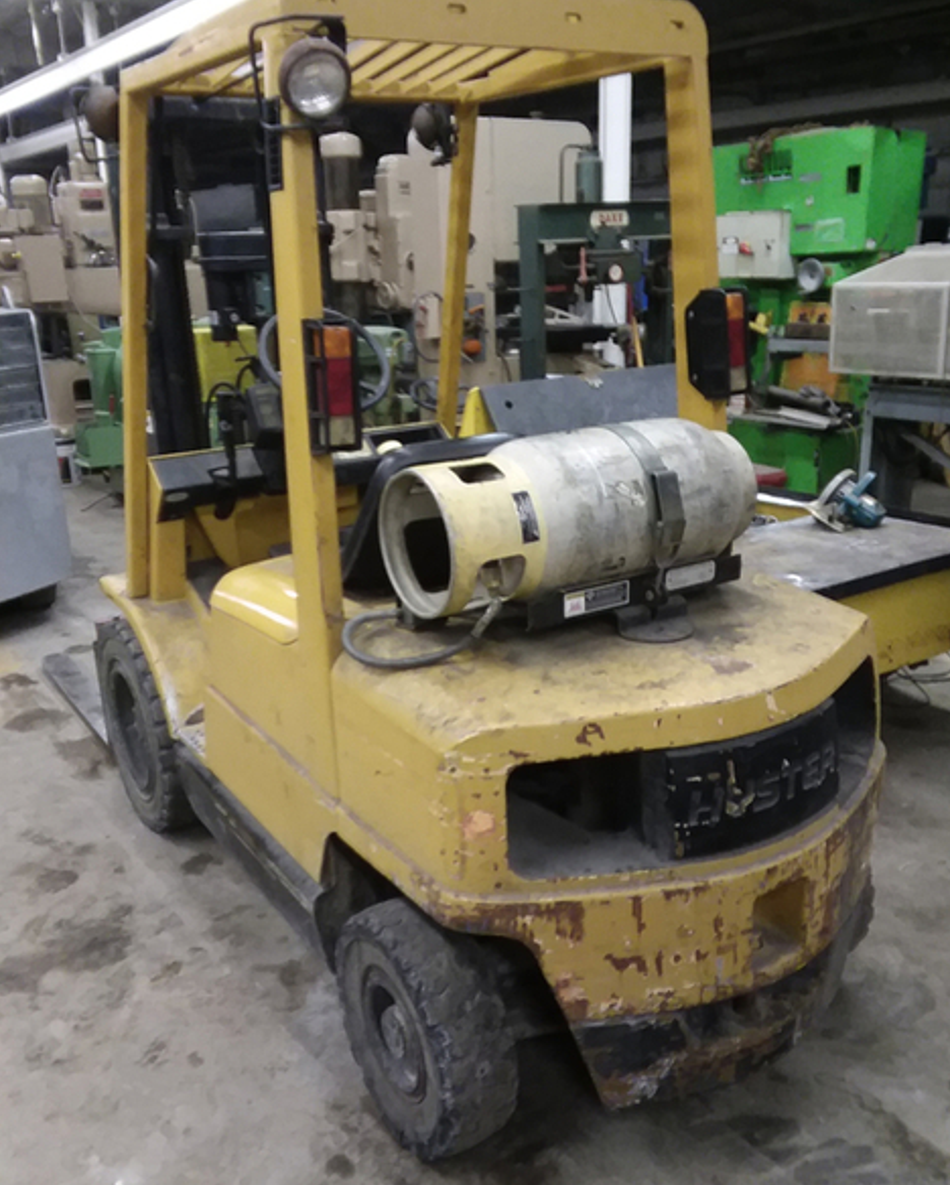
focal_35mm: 31
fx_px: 1088
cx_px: 481
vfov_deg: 57.1
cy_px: 588
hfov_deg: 47.2
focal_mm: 2.47
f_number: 1.9
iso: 160
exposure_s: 1/30
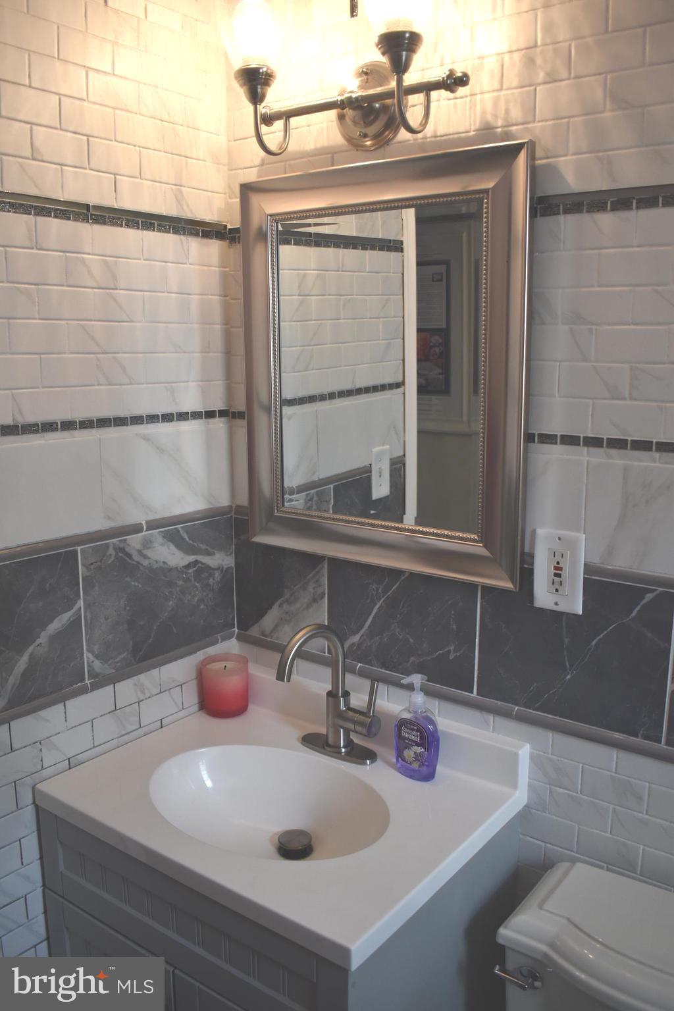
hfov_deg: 43.6
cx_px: 337
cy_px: 506
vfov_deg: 61.9
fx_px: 842
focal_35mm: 30
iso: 720
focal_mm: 20
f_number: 3.5
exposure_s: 1/250
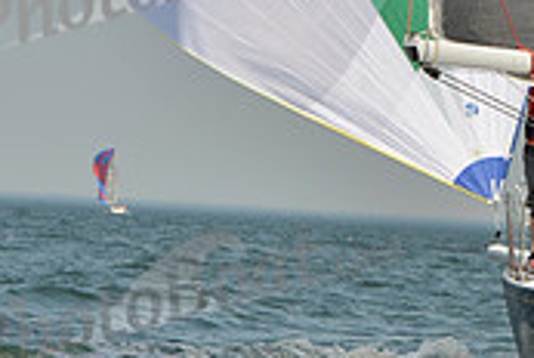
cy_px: 91
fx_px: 5765
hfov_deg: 5.3
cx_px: 565
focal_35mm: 388
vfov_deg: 3.6
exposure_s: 1/1250
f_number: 8
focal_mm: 116
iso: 200
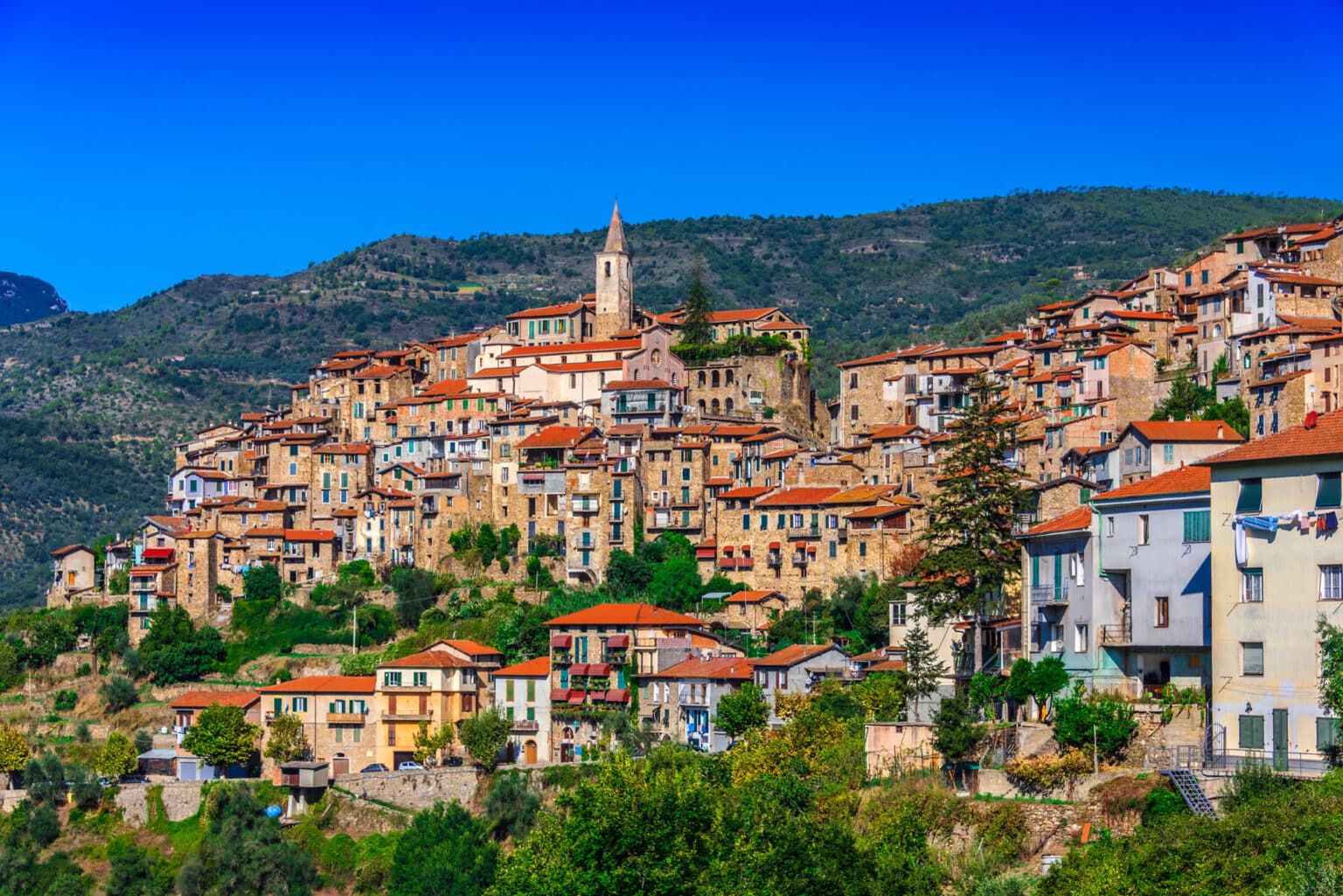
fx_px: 3060
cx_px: 672
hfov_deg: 24.8
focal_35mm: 82
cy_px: 448
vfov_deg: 16.7
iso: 200
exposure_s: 1/320
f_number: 8
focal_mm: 82
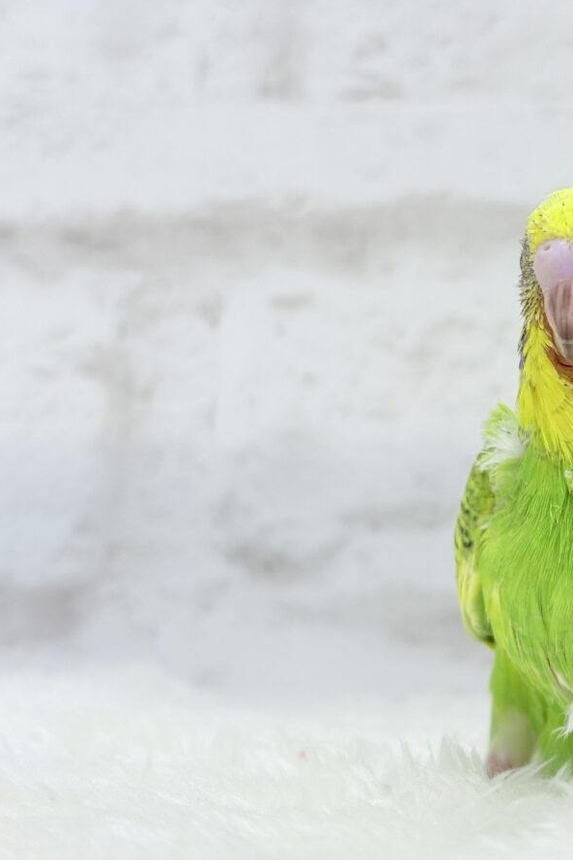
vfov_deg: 27.7
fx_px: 1742
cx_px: 566
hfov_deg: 18.2
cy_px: 430
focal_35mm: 73
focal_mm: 5.96
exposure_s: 1/50
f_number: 1.6
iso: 32
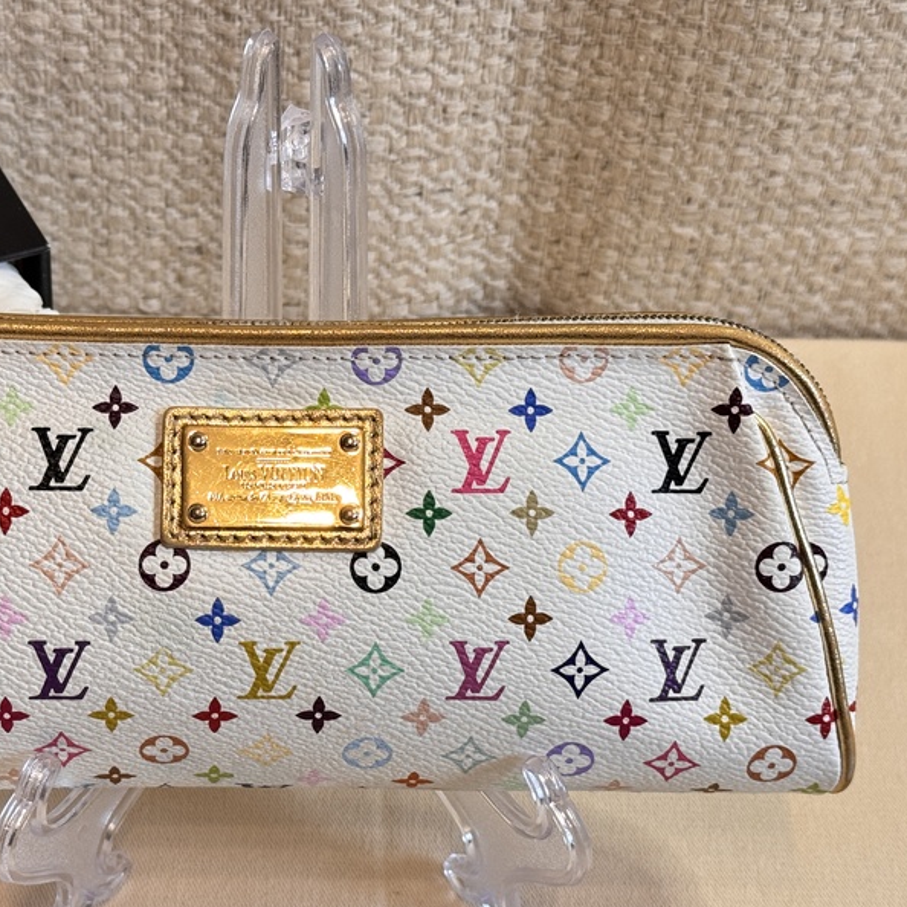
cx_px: 305
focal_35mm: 72
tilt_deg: -41.8
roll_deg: -1.6
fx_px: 2134
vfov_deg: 23.9
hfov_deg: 23.9
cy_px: 565
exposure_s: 1/50
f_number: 1.78
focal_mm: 6.76
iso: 100
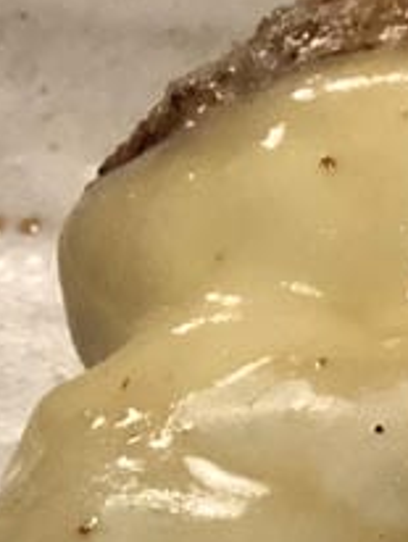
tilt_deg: -41.5
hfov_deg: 4.5
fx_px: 5207
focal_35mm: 332
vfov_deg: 5.9
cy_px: 687
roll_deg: +16.8
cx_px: 548
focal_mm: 6.6
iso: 500
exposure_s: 1/60
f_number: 2.8
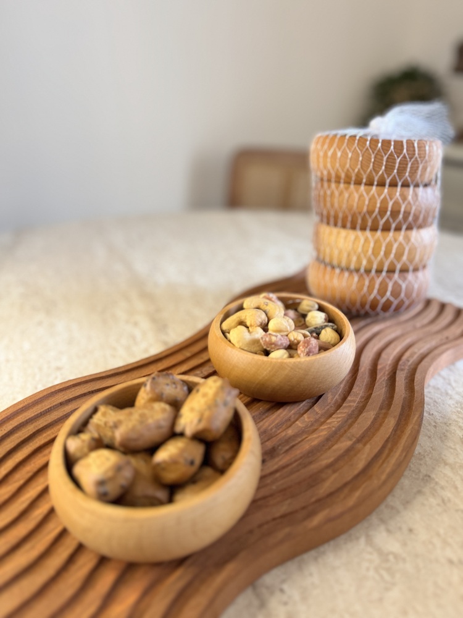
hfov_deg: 56.8
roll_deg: +0.7
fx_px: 428
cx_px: 232
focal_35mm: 24
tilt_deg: -28.0
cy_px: 309
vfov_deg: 71.6
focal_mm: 6.76
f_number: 1.78
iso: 320
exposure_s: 1/60
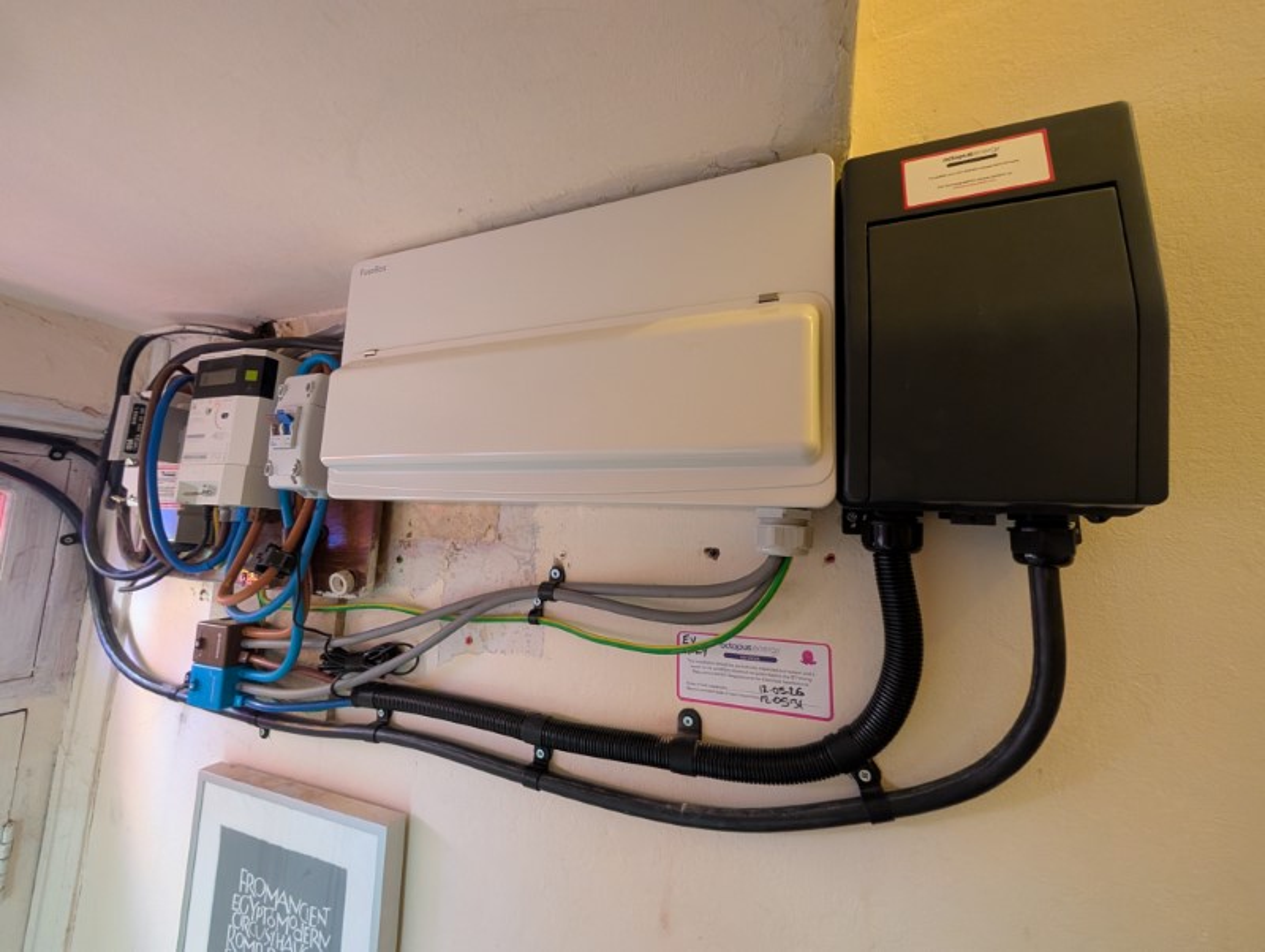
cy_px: 476
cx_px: 632
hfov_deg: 110.5
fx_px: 439
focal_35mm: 12
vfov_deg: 94.6
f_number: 1.7
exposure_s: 1/25
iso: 480
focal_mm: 2.02
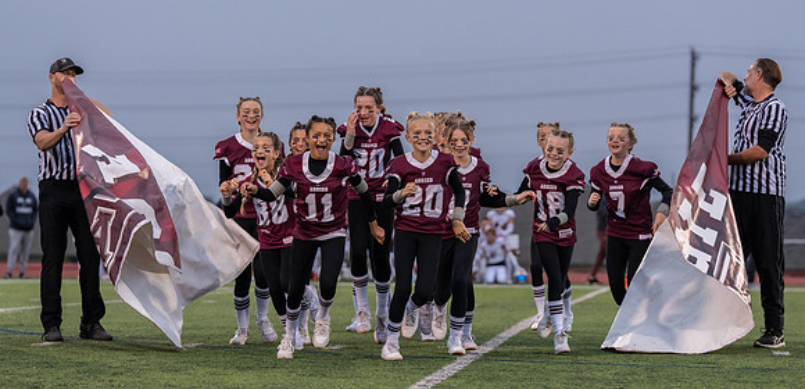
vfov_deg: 7.3
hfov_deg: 15.0
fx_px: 3049
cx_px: 417
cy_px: 212
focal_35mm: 148
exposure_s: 1/1250
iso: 3200
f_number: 3.5
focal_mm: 128
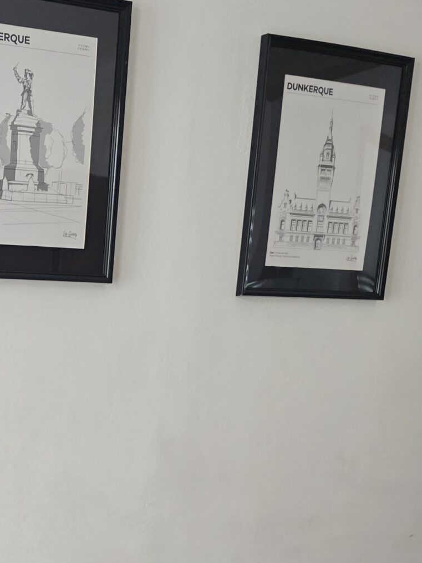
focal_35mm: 58
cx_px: -101
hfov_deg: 22.9
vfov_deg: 30.5
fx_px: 943
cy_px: 584
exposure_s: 1/100
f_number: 1.7
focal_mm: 6.3
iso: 640
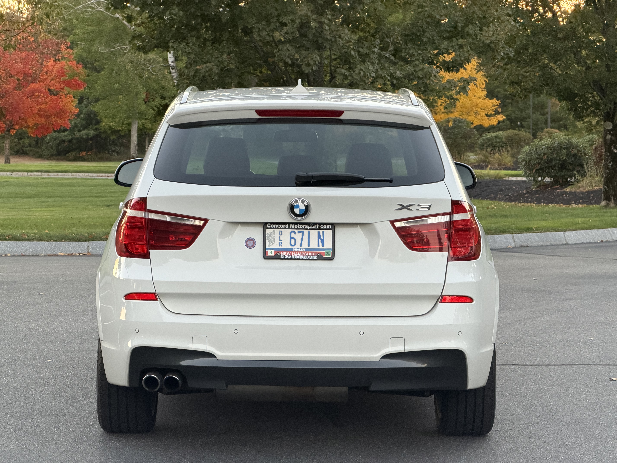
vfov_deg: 14.8
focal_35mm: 100
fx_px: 1782
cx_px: 308
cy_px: 232
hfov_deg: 19.6
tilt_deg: -3.5
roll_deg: +0.3
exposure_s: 1/121
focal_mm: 16.89
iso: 320
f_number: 2.8
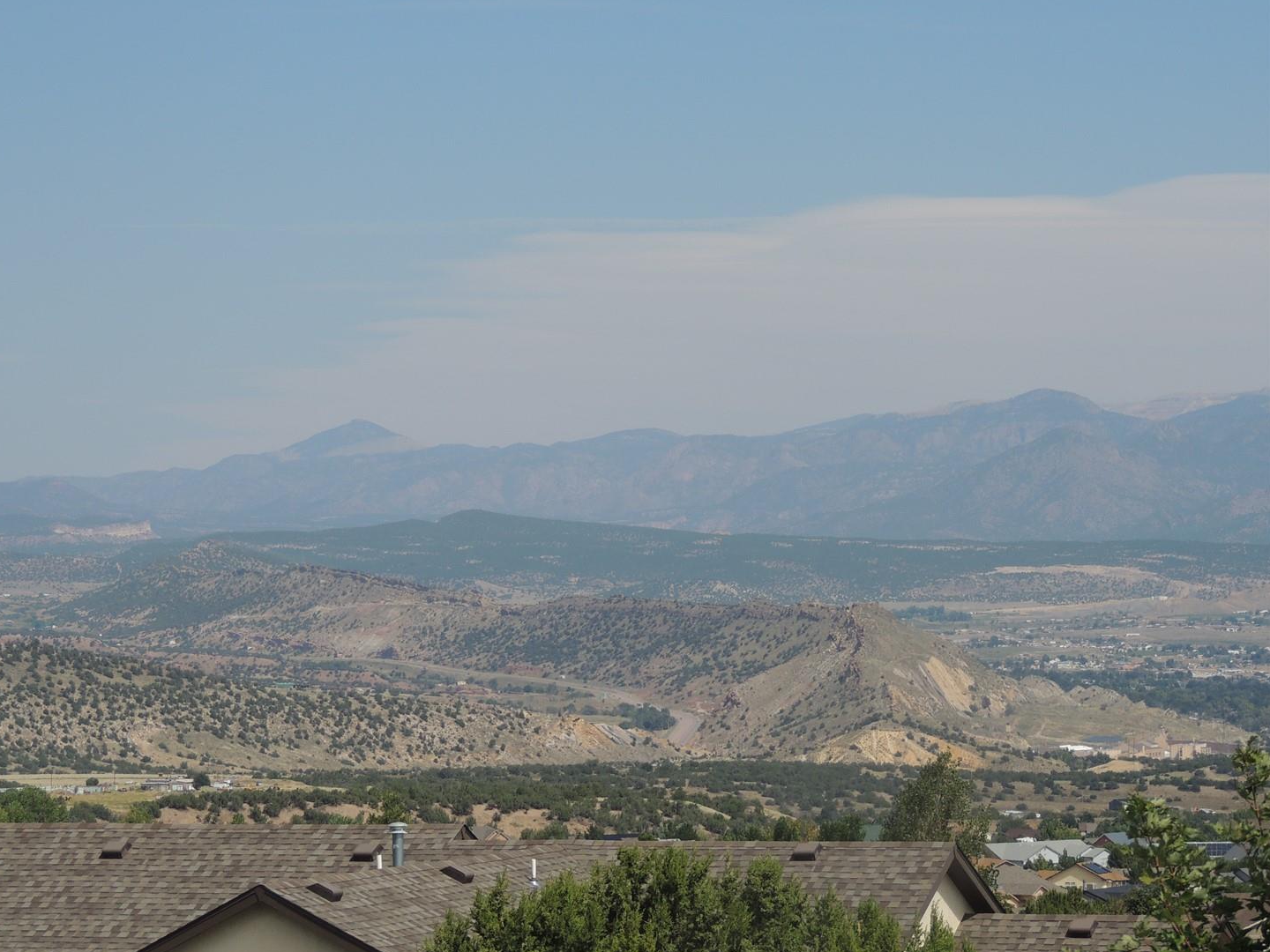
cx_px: 568
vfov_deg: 9.9
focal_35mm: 150
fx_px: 5503
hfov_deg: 13.2
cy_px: 464
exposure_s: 1/1000
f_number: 4.3
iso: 100
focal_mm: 24
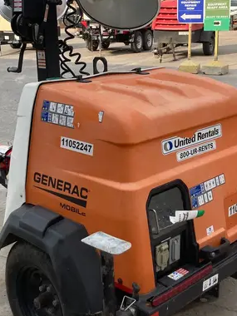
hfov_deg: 27.0
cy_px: 131
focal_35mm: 54
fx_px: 493
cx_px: 141
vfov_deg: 35.5
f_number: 1.8
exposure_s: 1/1143
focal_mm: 3.99
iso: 20
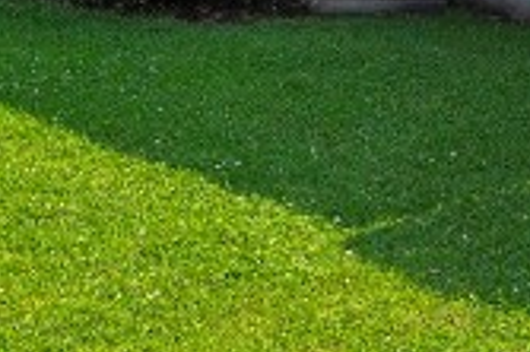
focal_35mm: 152
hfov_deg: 13.0
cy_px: -254
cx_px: 733
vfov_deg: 8.7
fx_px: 2236
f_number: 11
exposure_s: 1/125
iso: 100
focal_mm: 22
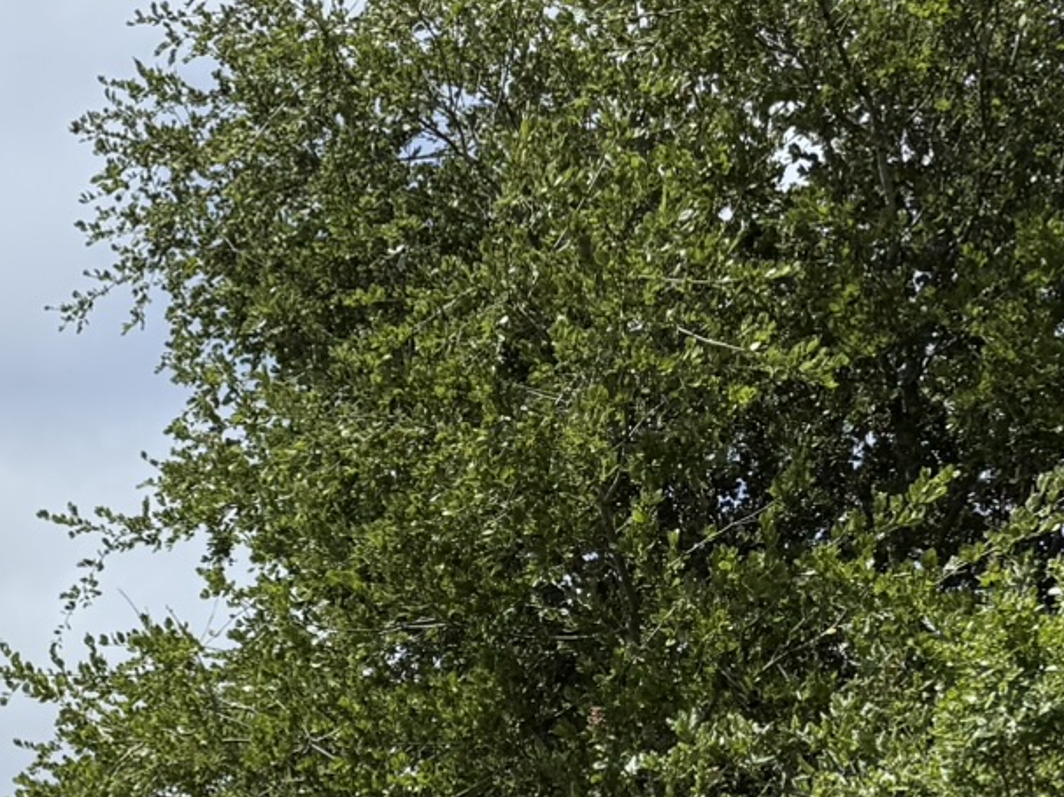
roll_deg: +0.1
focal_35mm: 81
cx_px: -291
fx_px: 2489
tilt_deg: -2.6
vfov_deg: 16.5
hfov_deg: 21.9
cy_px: 1205
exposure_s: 1/6173
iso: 80
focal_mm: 6.76
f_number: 1.78
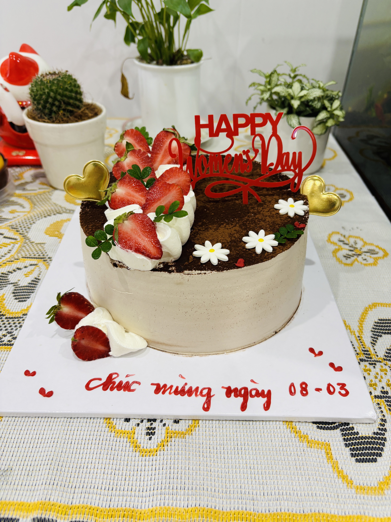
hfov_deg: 53.1
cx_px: 196
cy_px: 261
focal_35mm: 26
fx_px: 392
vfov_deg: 67.3
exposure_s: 1/50
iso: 80
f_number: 1.6
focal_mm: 5.96
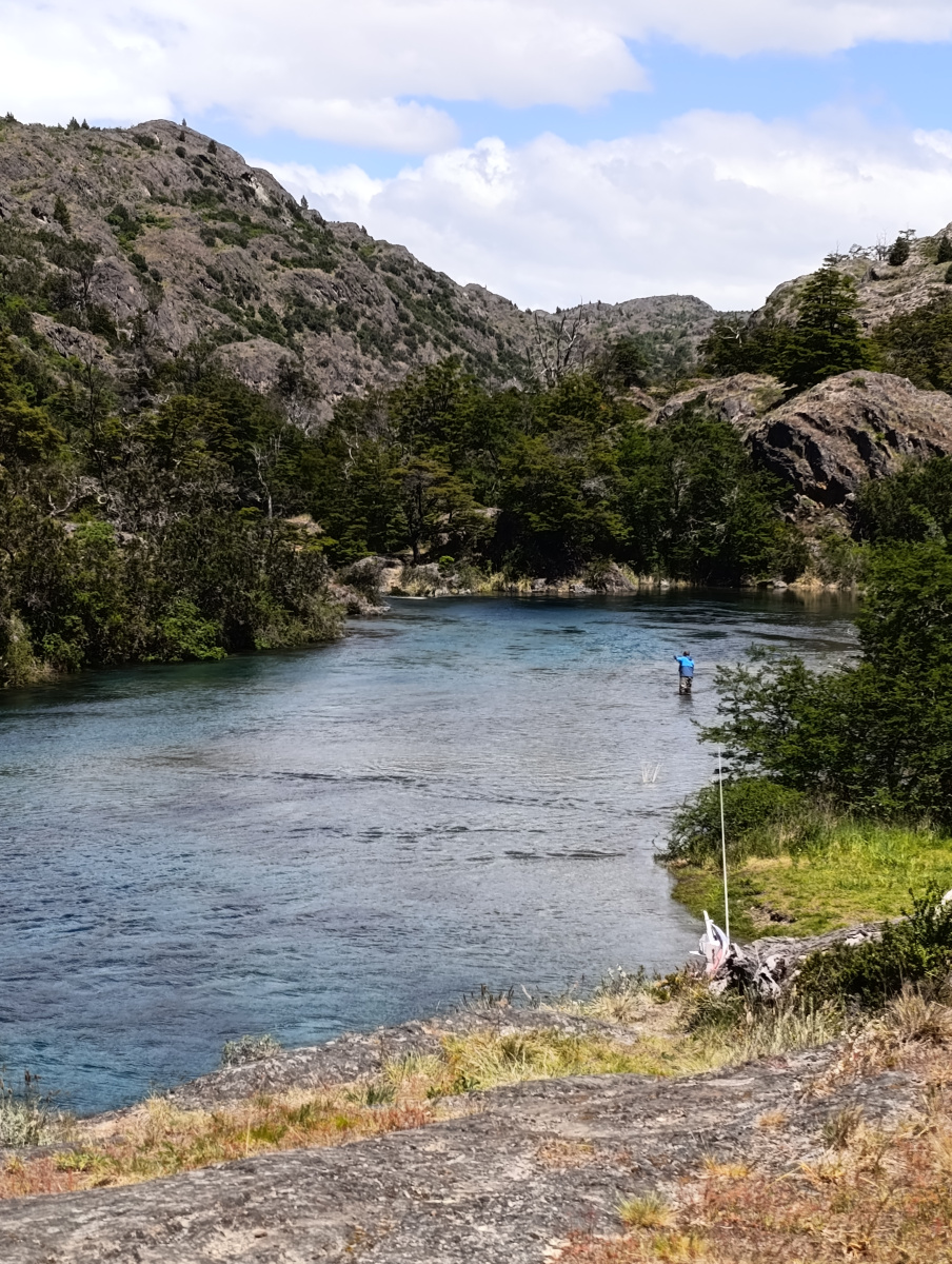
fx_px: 2377
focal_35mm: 65
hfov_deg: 22.7
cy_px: 632
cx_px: 476
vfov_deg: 29.8
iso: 50
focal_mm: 6.14
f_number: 1.6
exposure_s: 1/685
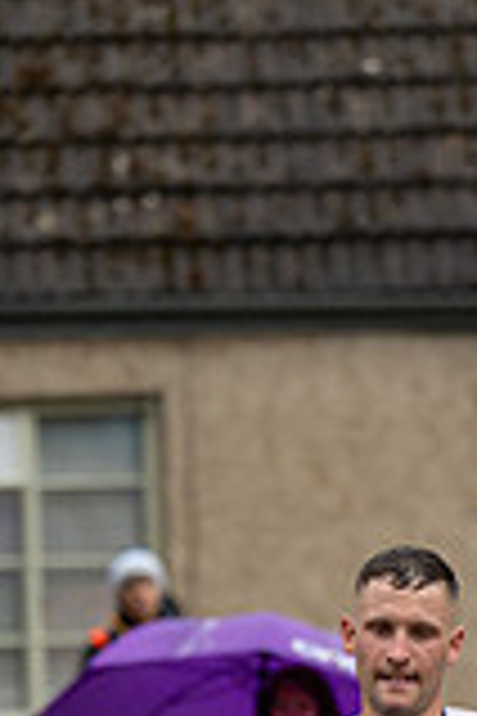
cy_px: 892
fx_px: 10116
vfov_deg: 4.0
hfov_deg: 2.7
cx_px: 464
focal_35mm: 509
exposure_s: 1/1000
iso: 1000
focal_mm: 180
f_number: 3.5
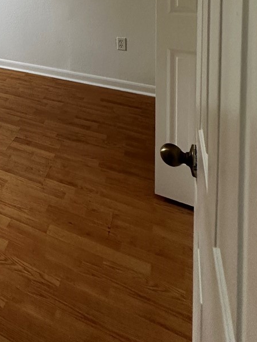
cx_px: -48
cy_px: -49
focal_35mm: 37
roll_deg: +1.5
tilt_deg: -1.5
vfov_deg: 39.3
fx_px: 366
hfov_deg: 32.3
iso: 160
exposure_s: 1/99
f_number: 2.2
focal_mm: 2.22
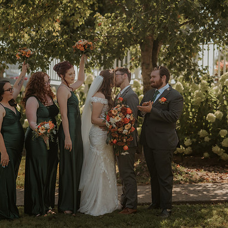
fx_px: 537
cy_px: 107
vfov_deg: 24.0
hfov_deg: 23.9
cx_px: 86
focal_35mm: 72
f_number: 1.8
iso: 640
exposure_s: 1/6400
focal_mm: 50
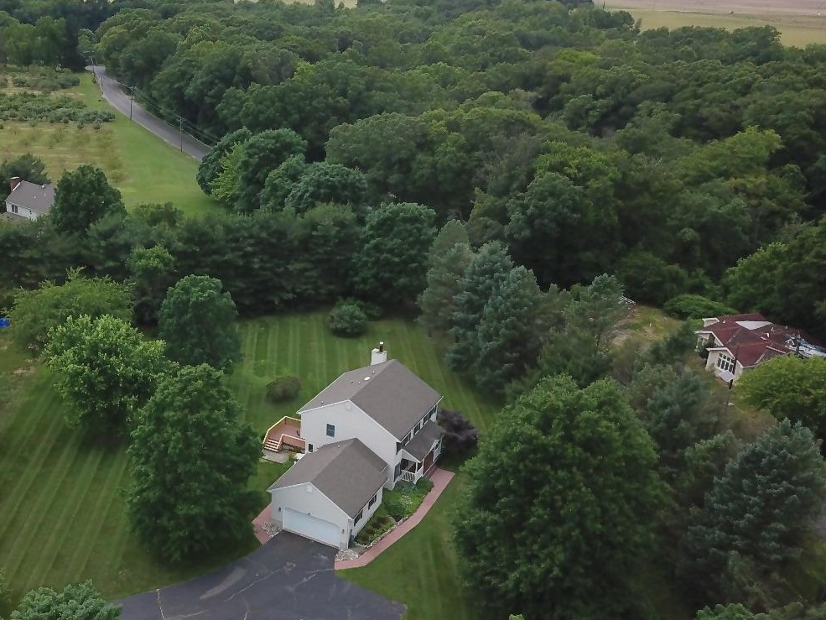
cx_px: 273
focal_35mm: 38
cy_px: 344
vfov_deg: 37.7
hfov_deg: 48.1
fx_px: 907
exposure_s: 1/3205
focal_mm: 4.73
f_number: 2.2
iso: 400
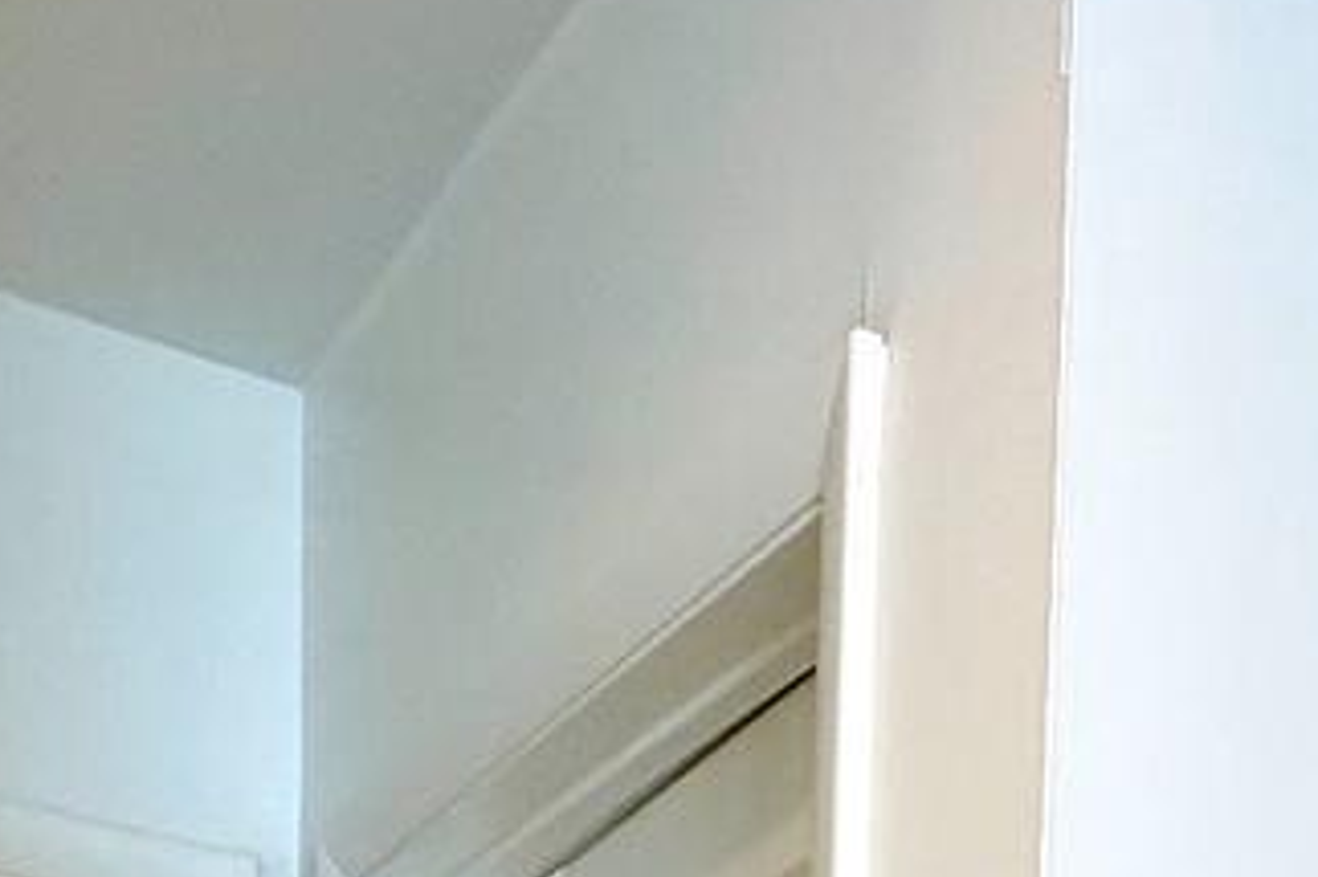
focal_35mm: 65
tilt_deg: -4.9
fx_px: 2378
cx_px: 914
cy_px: 1946
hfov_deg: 30.7
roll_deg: -2.1
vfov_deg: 15.1
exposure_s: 1/120
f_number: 2.2
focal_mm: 2.22
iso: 200
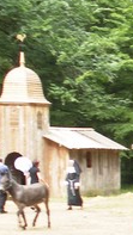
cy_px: 231
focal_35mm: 146
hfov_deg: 7.4
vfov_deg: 14.5
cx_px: 397
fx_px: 914
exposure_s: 1/68.8
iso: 64
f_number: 3.5
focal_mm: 5.8
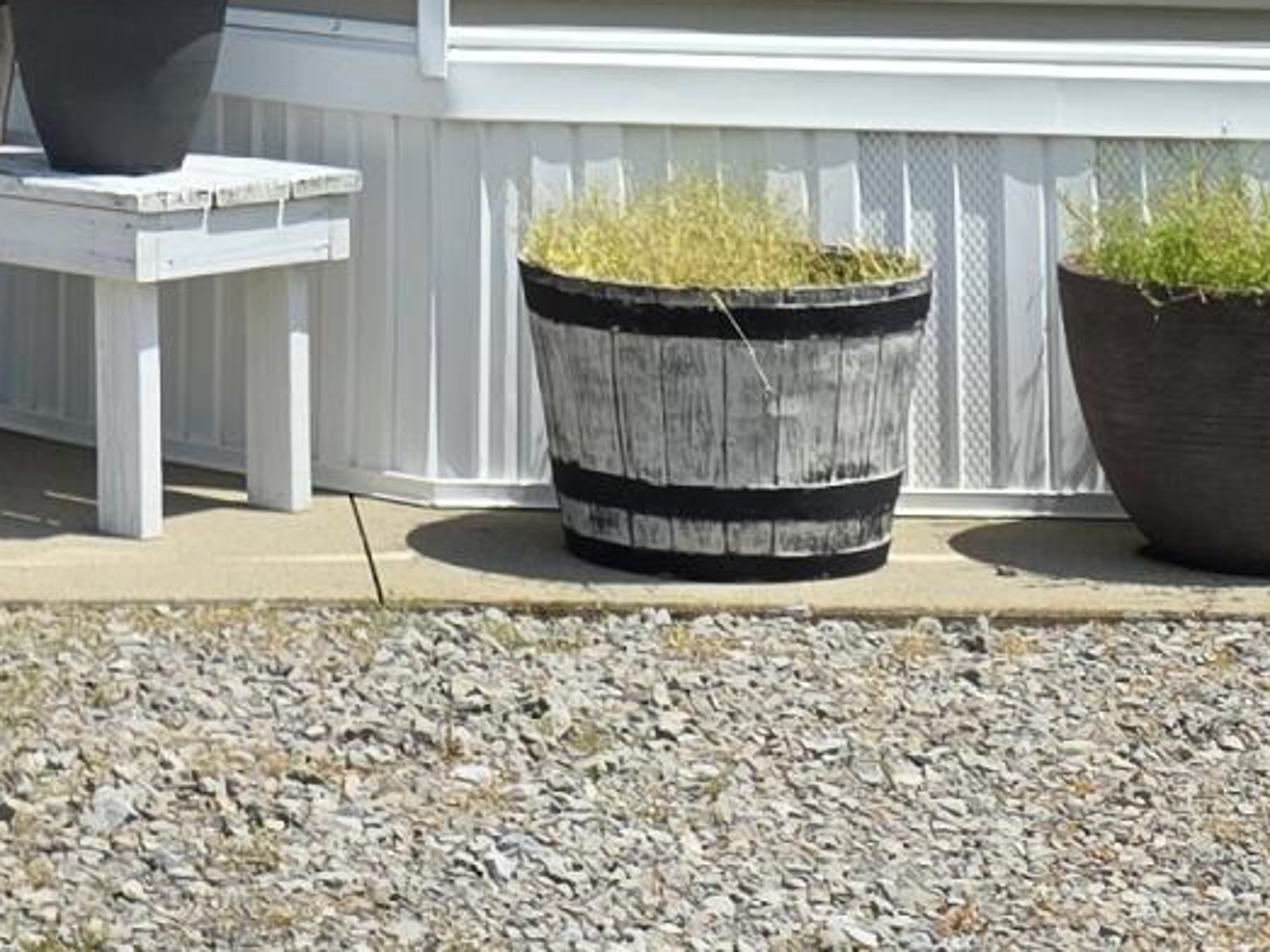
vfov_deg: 10.0
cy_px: -1226
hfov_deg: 14.7
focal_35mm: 132
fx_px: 4842
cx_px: 7
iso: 80
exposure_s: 1/7944
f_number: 1.7
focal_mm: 6.3
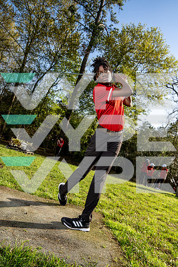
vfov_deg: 65.5
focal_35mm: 28
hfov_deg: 46.4
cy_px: 134
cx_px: 89
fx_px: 208
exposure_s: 1/250
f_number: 5.6
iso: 100
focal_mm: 28
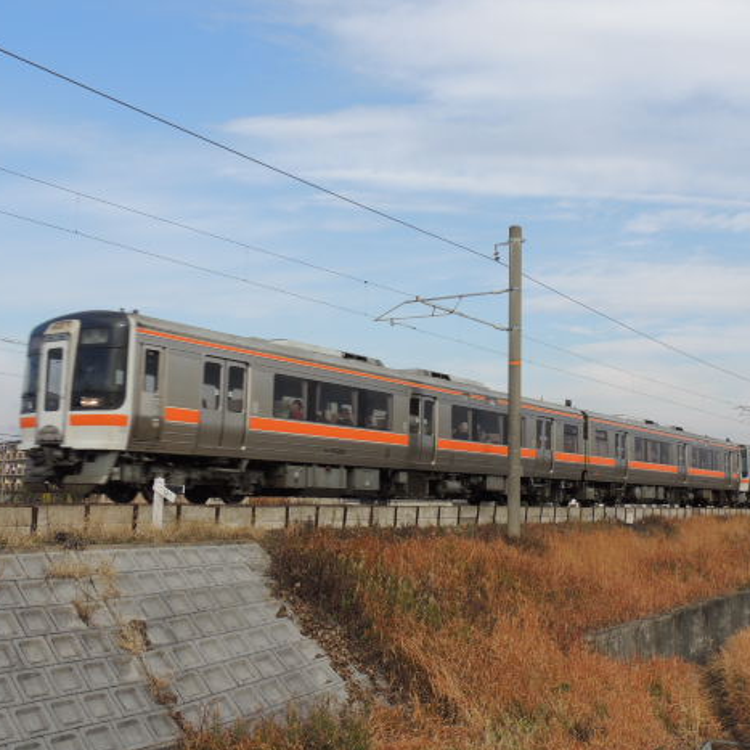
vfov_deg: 41.9
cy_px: 382
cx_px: 416
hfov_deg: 41.8
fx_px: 981
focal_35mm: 40
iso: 100
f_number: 5
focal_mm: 5.8
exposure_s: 1/320
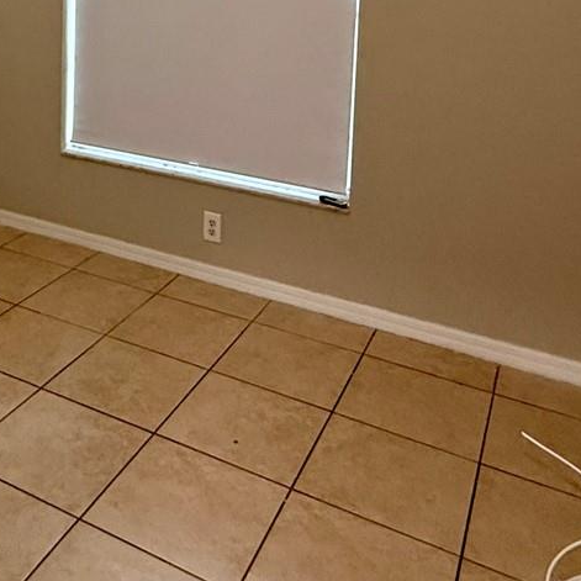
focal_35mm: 42
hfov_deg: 37.9
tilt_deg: -4.0
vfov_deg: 36.0
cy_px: -1
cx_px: 80
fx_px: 798
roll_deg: -0.5
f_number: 2.2
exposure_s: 1/120
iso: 640
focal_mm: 2.22
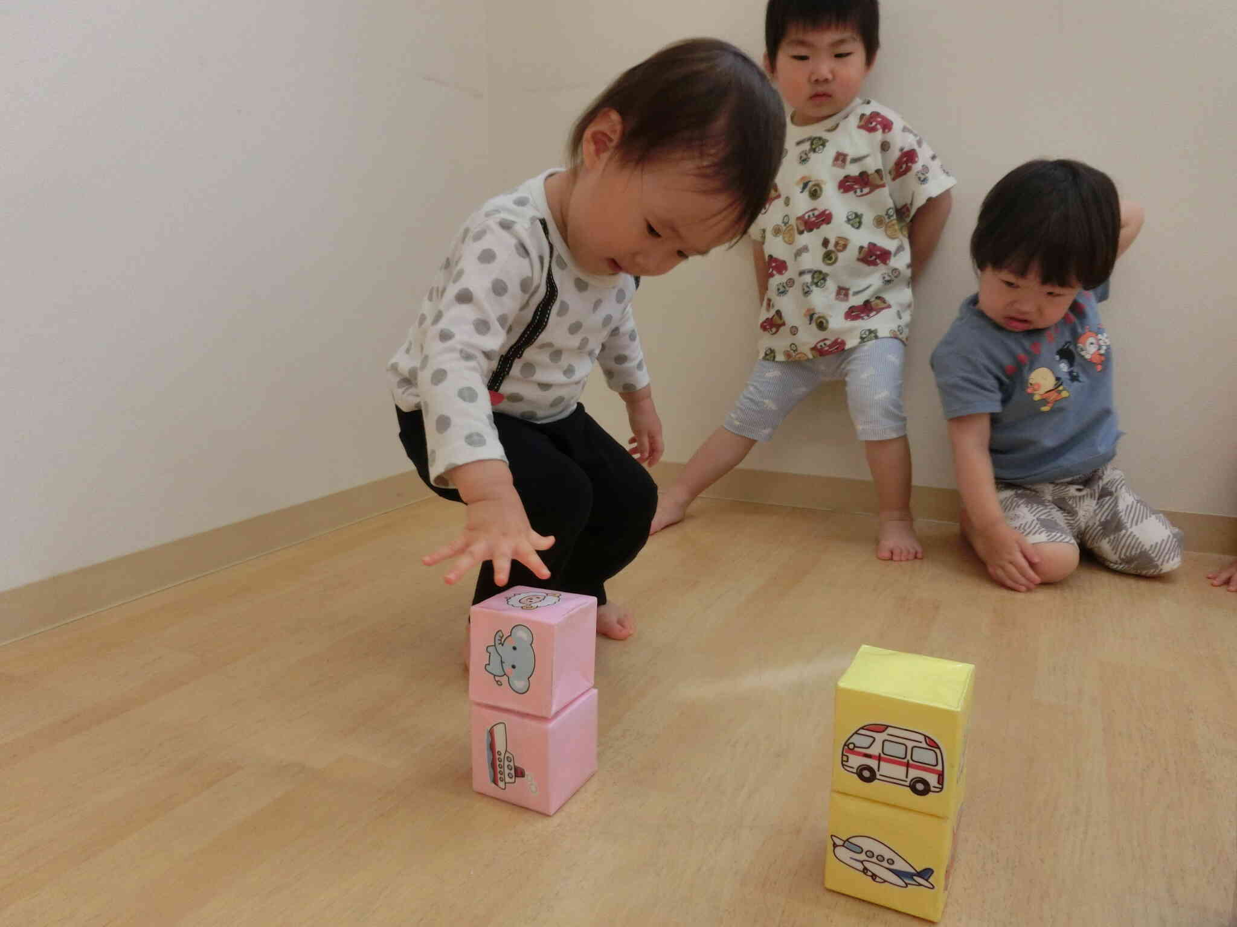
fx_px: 893
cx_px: 618
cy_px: 464
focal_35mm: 25
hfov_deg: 69.4
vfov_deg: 54.9
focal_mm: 4.5
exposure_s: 1/125
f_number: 3.5
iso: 250
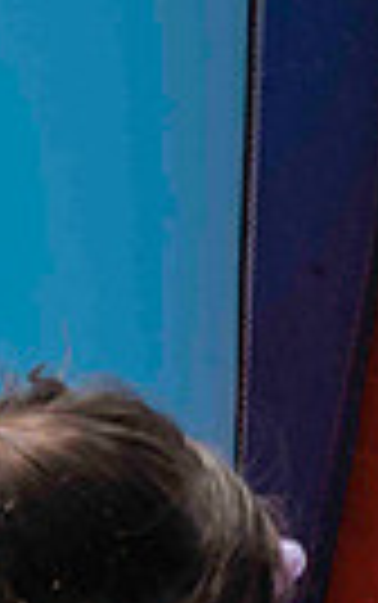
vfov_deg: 3.8
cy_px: 652
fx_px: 9079
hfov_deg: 2.4
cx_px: -844
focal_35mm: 552
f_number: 16
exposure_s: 1/400
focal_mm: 120
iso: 400
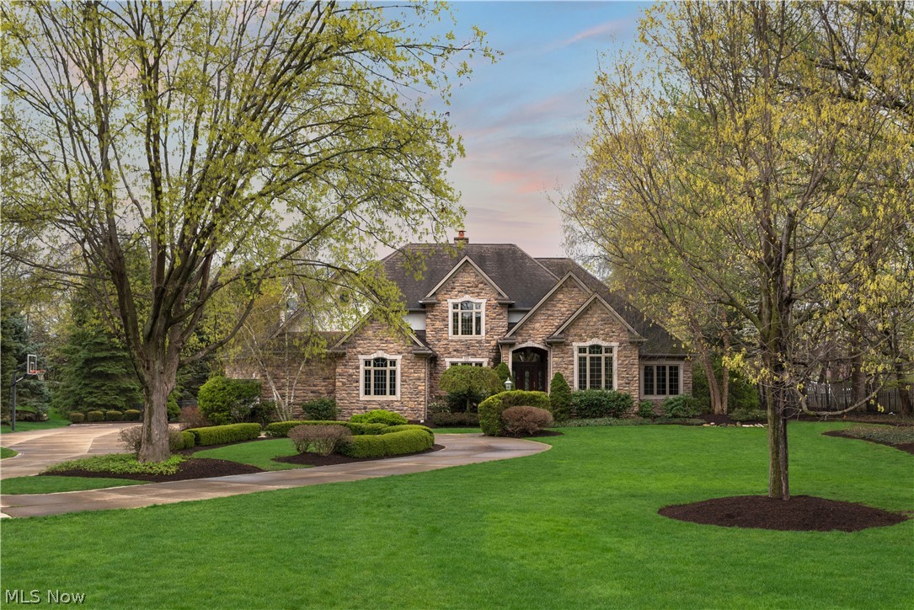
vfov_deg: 38.9
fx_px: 863
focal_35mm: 34
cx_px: 457
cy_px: 305
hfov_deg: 55.8
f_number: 9
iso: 200
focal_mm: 34
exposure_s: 1/250
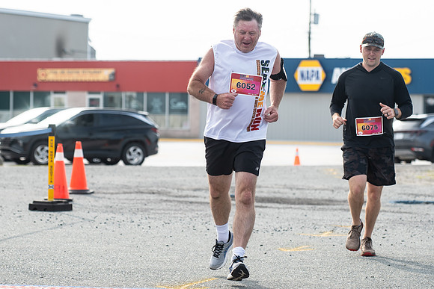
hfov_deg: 13.9
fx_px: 1784
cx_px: 207
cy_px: 99
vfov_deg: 9.3
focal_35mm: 148
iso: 250
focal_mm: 105
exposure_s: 1/1000
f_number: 4.5
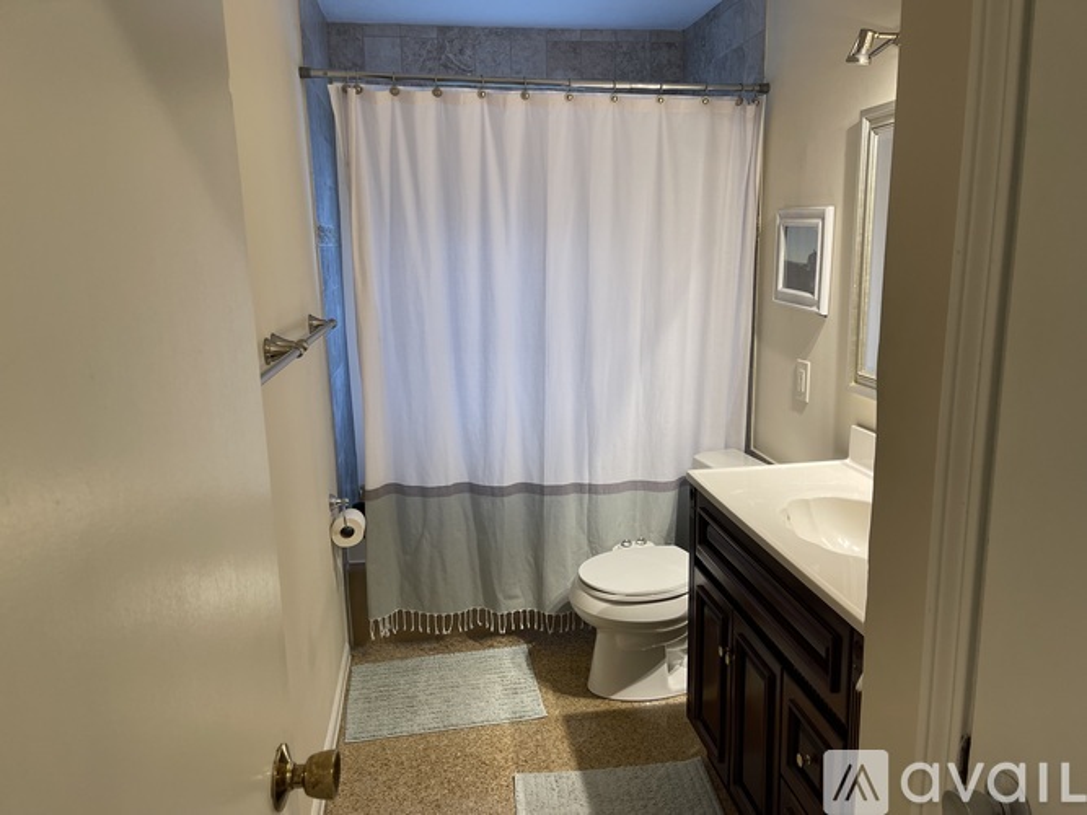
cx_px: 544
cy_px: 408
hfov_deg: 67.3
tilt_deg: -12.5
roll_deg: +1.0
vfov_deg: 53.0
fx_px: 816
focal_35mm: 26
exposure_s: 1/60
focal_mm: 5.1
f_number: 1.6
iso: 80
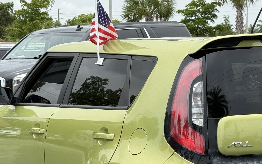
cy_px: 154
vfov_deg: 12.8
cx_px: 169
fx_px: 721
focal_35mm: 101
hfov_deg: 20.5
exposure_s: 1/3378
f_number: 1.78
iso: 64
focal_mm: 6.76
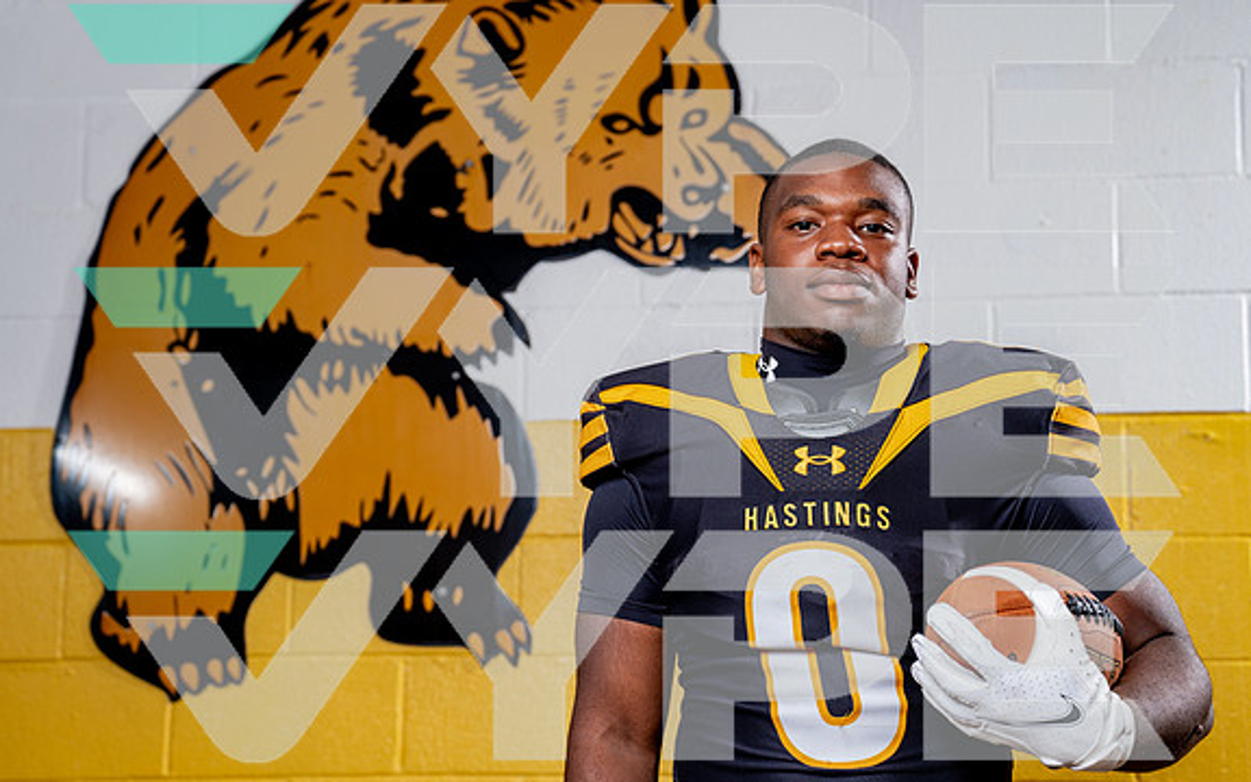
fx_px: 2148
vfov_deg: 20.6
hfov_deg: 32.5
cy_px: 383
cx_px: 628
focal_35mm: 63
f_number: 4
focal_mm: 58
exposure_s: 1/250
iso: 100
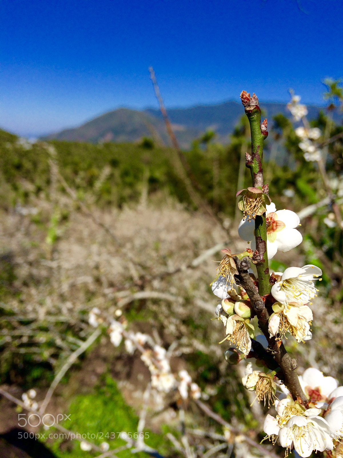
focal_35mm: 29
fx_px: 383
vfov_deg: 61.7
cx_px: 172
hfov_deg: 48.2
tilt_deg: -12.7
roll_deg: -1.4
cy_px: 229
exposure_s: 1/3731
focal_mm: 4.15
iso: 32
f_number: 2.2
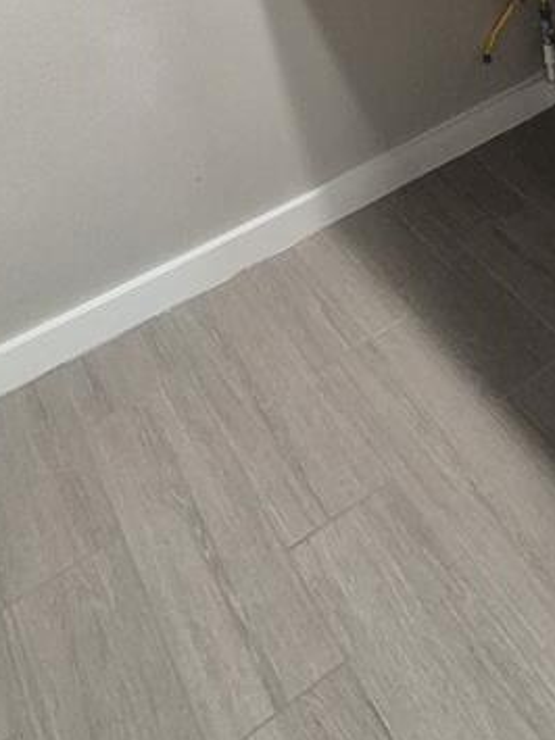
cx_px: 378
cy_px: -188
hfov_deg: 32.5
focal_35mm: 44
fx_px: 941
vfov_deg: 33.3
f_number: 2.2
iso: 500
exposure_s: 1/60
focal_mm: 1.74
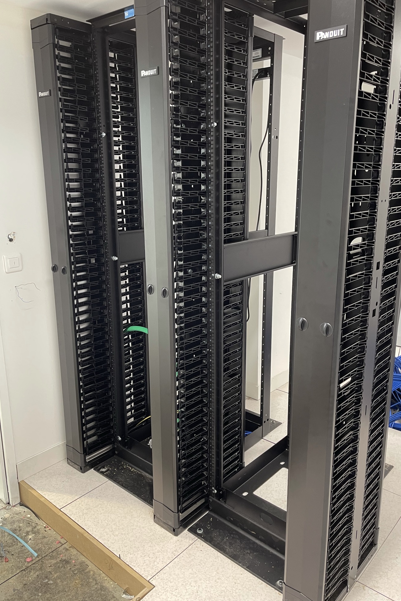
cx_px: 206
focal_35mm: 28
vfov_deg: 65.5
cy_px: 292
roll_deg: +0.7
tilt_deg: -14.4
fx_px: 468
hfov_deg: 46.4
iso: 250
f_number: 1.6
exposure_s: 1/50
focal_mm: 5.1
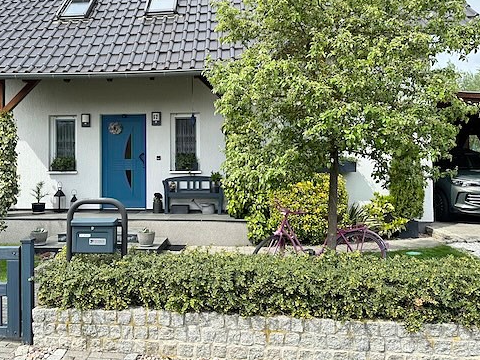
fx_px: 444
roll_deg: +0.3
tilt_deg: +2.2
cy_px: 150
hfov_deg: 55.7
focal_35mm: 32
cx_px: 162
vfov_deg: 44.0
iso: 80
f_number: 1.78
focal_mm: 6.86
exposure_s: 1/2252
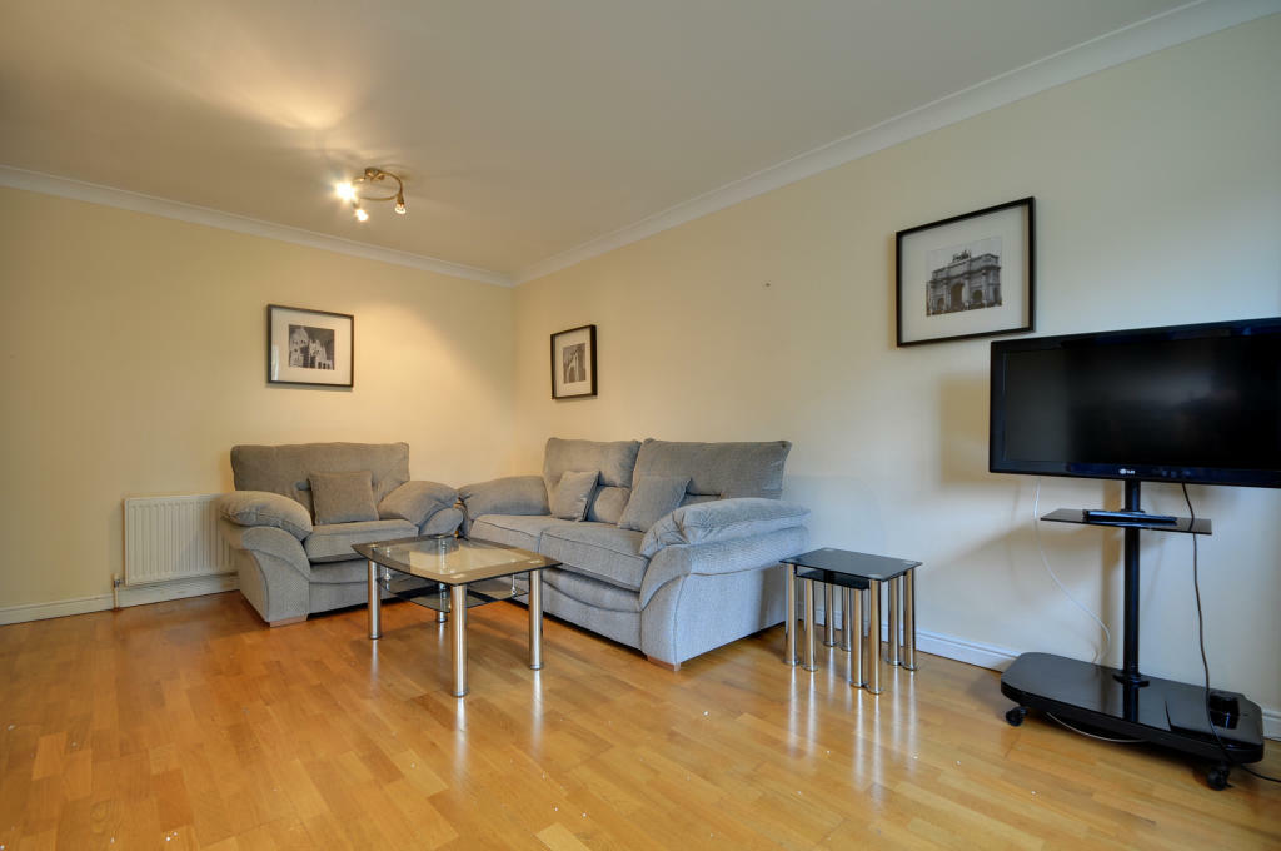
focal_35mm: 15
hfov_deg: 100.5
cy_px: 426
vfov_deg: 77.2
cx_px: 640
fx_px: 533
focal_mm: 10
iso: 200
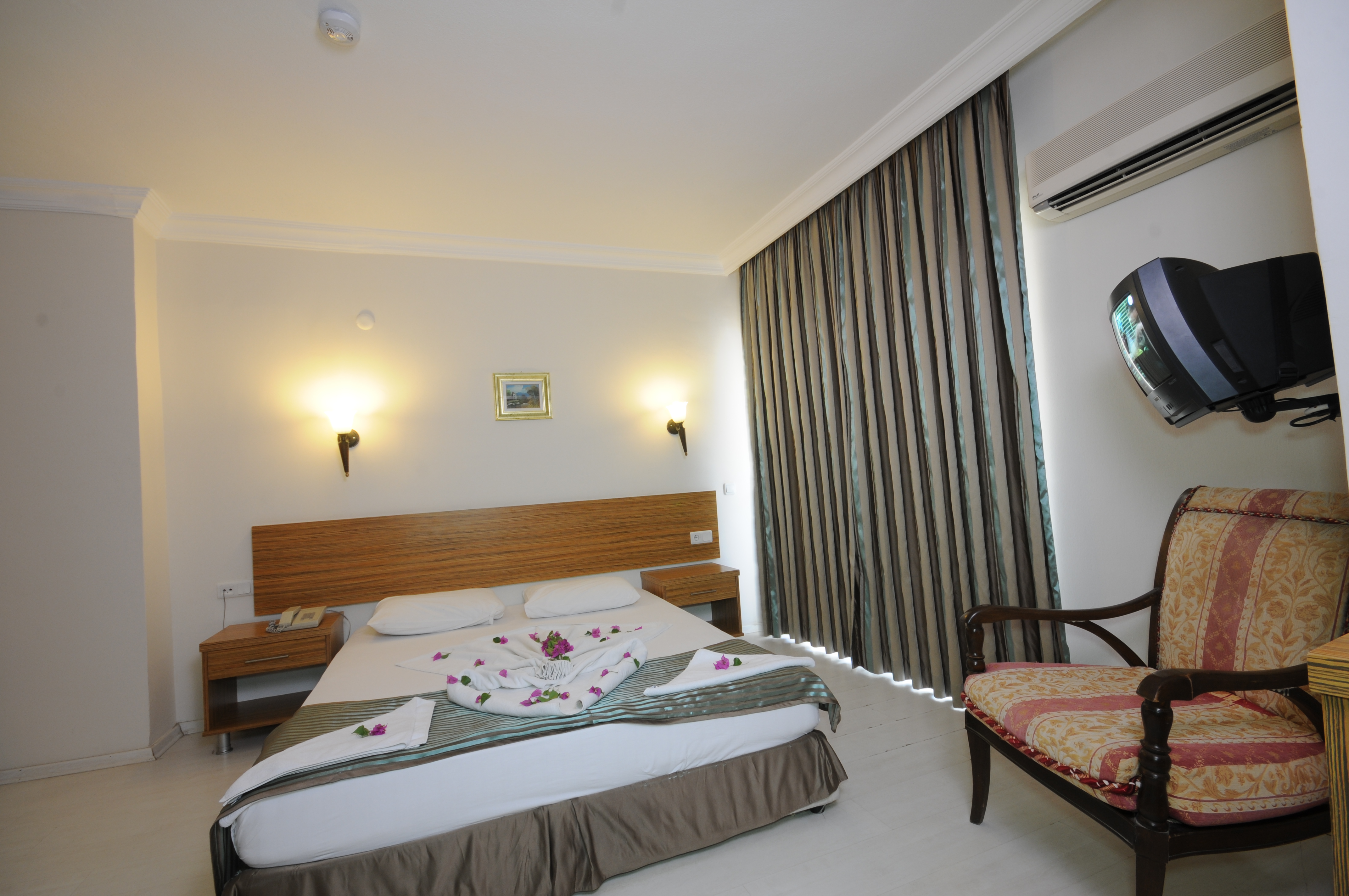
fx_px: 561
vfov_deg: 77.2
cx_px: 674
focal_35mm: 15
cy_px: 448
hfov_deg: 100.5
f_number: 10
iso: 200
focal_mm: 10
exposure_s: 1/2
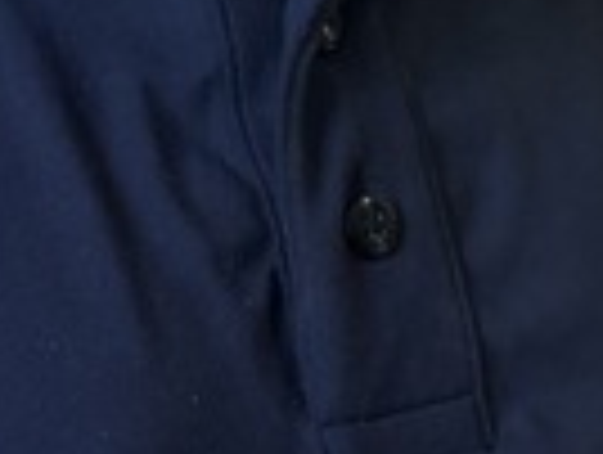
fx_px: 3194
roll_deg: +0.6
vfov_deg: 8.1
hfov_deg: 10.6
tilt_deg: -15.2
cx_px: 760
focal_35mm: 183
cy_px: 72
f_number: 1.78
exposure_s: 1/120
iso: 125
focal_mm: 6.76
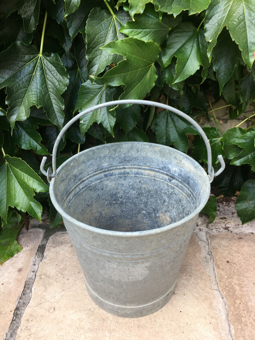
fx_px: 285
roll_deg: +1.2
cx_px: 128
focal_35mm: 29
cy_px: 170
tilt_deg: -33.4
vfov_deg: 61.7
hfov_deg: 48.2
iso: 25
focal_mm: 4.15
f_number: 2.2
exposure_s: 1/50
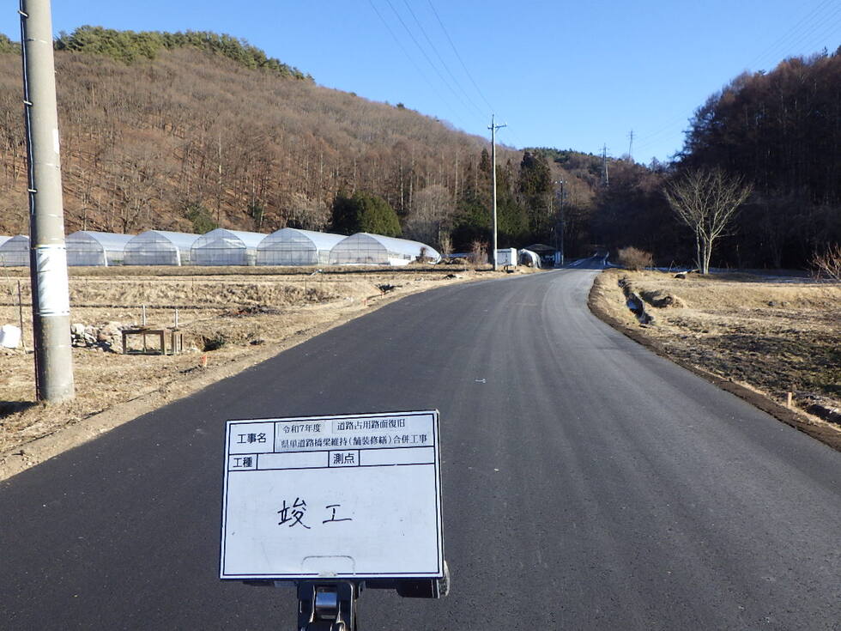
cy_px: 316
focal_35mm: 28
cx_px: 420
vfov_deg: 49.7
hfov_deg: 63.4
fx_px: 680
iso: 125
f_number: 4.2
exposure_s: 1/400
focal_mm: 5
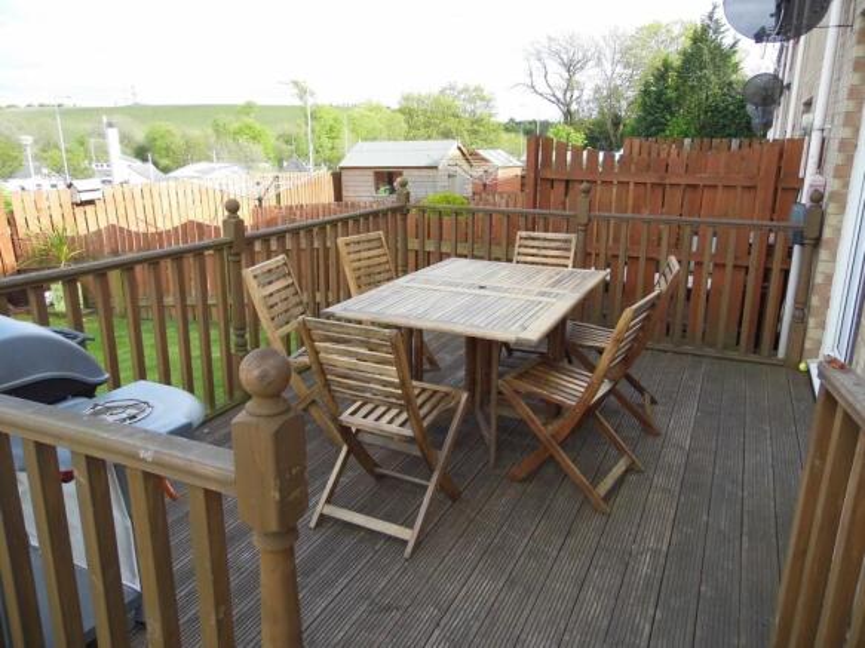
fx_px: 625
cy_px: 324
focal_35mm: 25
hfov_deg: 69.4
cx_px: 432
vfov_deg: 54.9
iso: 100
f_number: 3
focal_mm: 4.5
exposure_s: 1/250
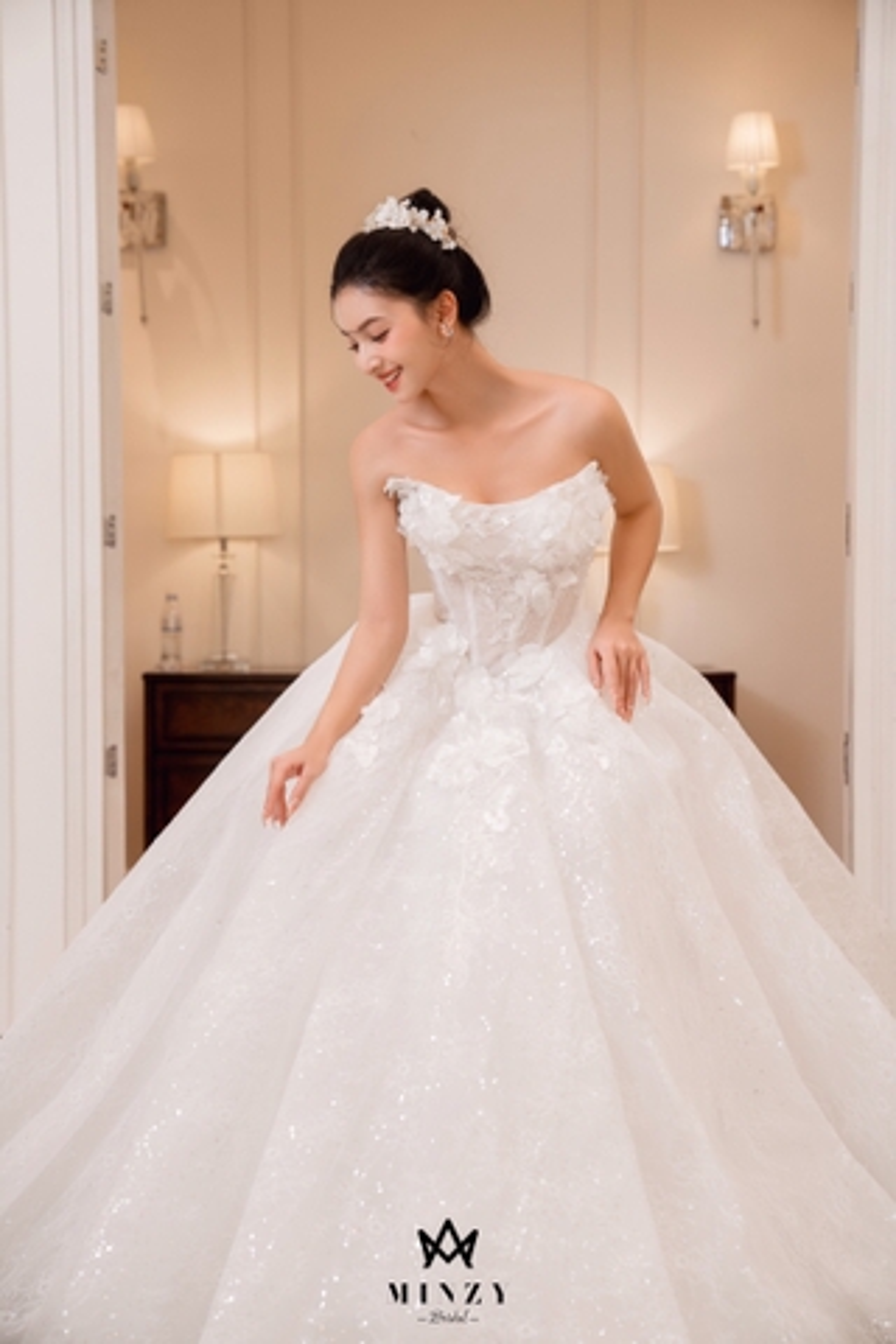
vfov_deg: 28.8
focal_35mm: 70
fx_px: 2613
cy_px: 672
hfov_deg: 19.5
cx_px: 448
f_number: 3.5
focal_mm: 70
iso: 500
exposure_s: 1/200
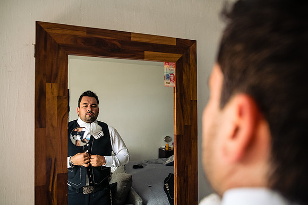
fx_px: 222
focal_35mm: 26
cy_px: 102
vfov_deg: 49.6
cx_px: 154
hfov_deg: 69.4
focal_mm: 26
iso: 1600
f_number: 4
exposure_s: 1/320
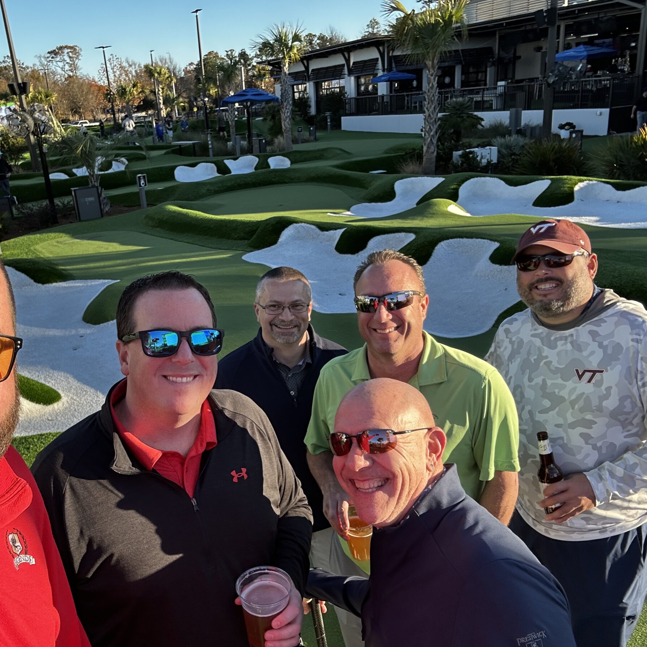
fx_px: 613
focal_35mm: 29
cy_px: 333
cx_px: 231
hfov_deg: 54.8
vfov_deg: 55.6
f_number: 1.9
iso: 25
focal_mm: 2.69
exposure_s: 1/470
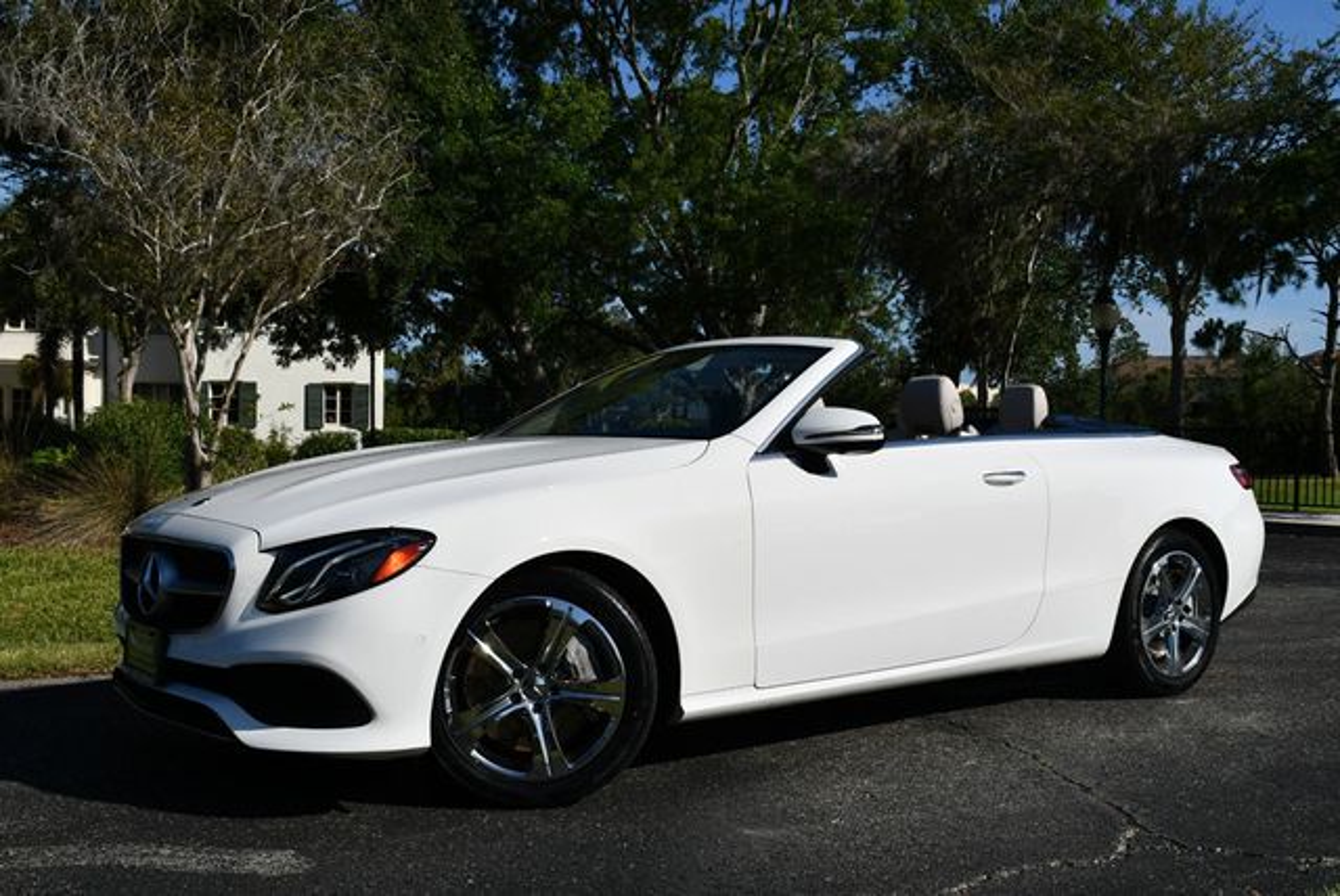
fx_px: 1490
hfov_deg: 48.4
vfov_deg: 33.5
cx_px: 670
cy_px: 448
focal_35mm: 40
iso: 100
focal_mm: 20
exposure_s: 1/400
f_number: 10
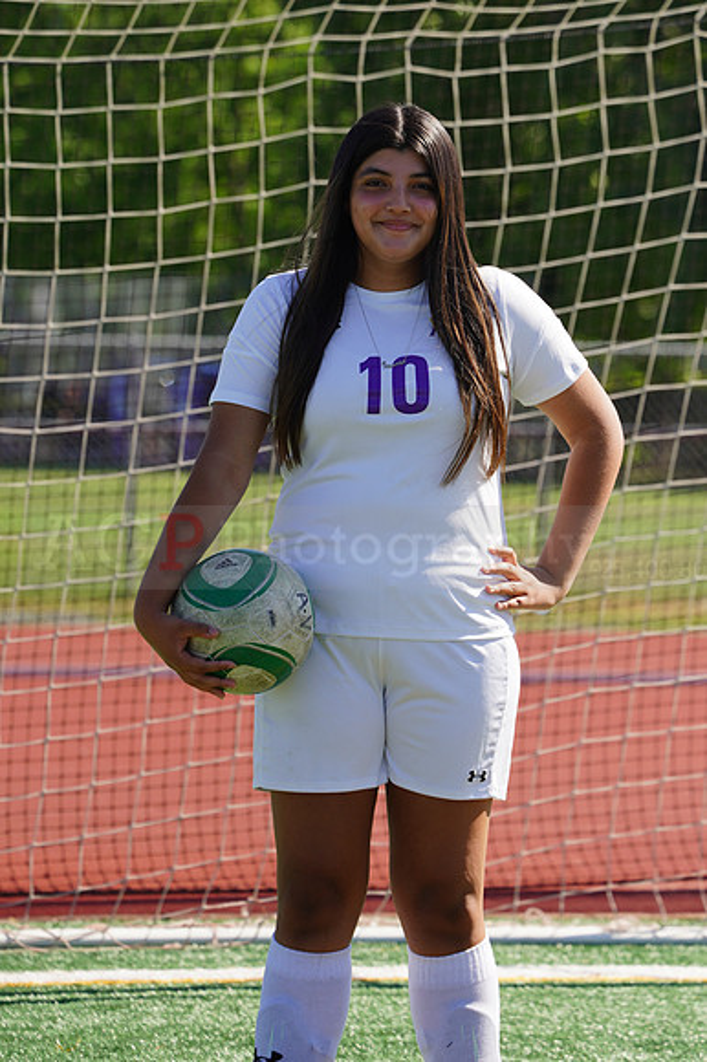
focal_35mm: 306
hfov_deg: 4.5
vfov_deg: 6.7
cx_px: 354
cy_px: 531
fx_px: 9024
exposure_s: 1/250
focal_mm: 306
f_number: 11
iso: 200
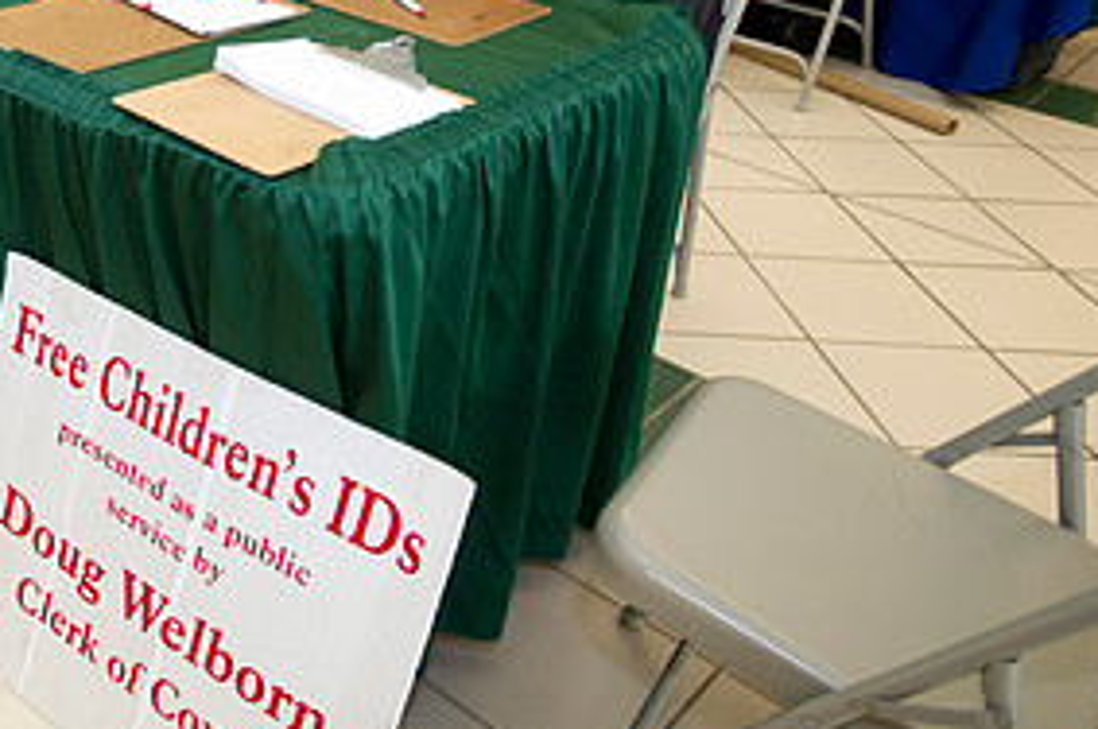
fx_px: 1249
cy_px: 109
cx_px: 62
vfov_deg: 31.4
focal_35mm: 41
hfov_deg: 42.5
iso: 1250
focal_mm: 20
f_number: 2.8
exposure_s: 1/160
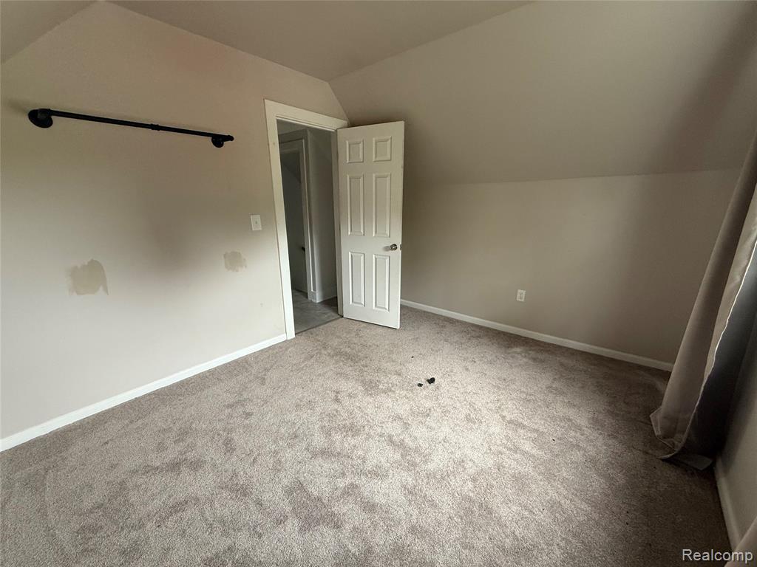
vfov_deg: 85.7
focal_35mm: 14
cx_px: 378
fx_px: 306
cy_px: 284
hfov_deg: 102.1
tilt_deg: -15.0
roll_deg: +0.2
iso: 320
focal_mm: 2.22
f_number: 2.2
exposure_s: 1/96
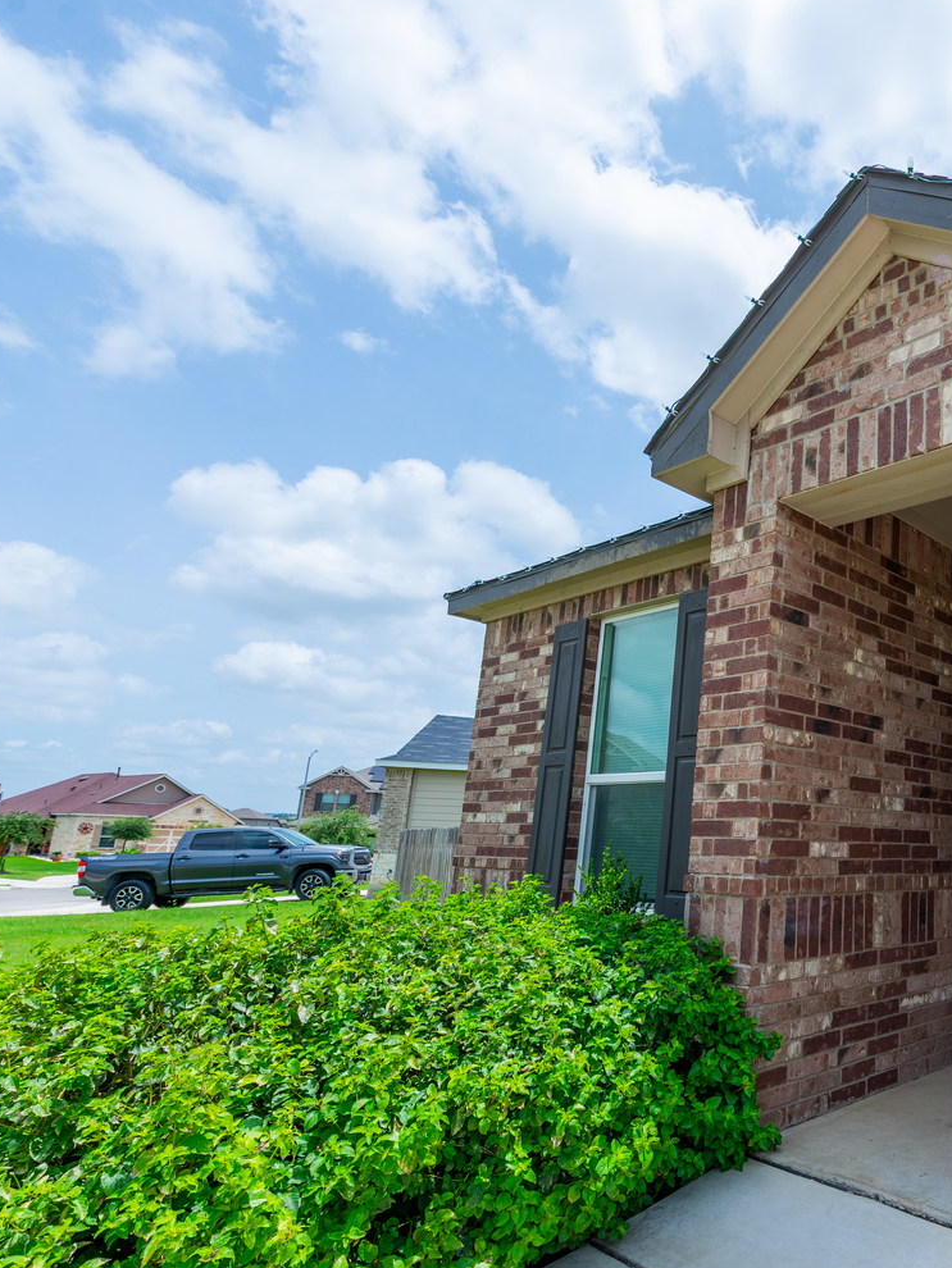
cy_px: 680
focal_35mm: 22
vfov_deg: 76.3
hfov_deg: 52.8
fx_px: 806
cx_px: 874
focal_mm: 14
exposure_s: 1/2000
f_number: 8
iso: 100
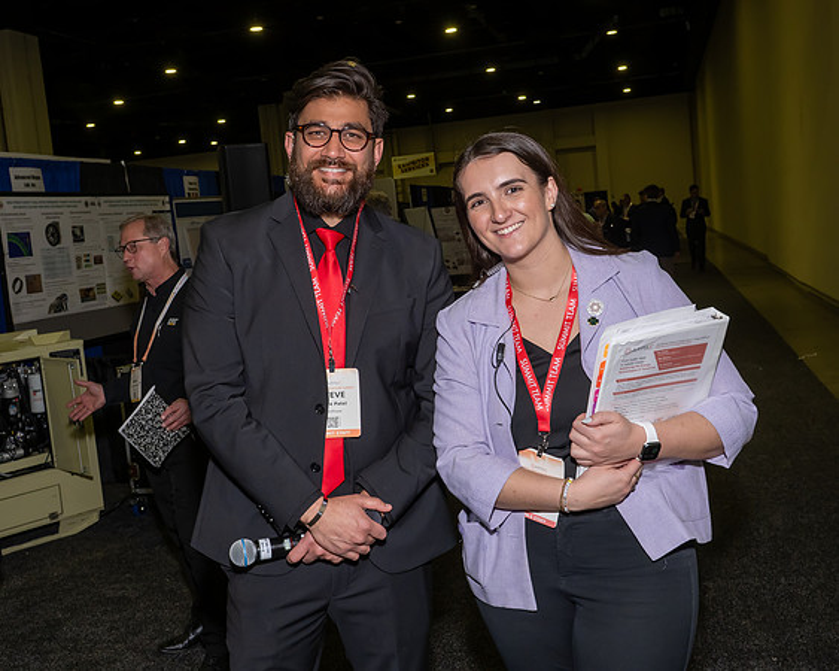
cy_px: 336
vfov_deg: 36.8
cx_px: 430
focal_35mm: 41
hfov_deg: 45.2
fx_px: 1007
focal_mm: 24
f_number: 8
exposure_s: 1/250
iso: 800
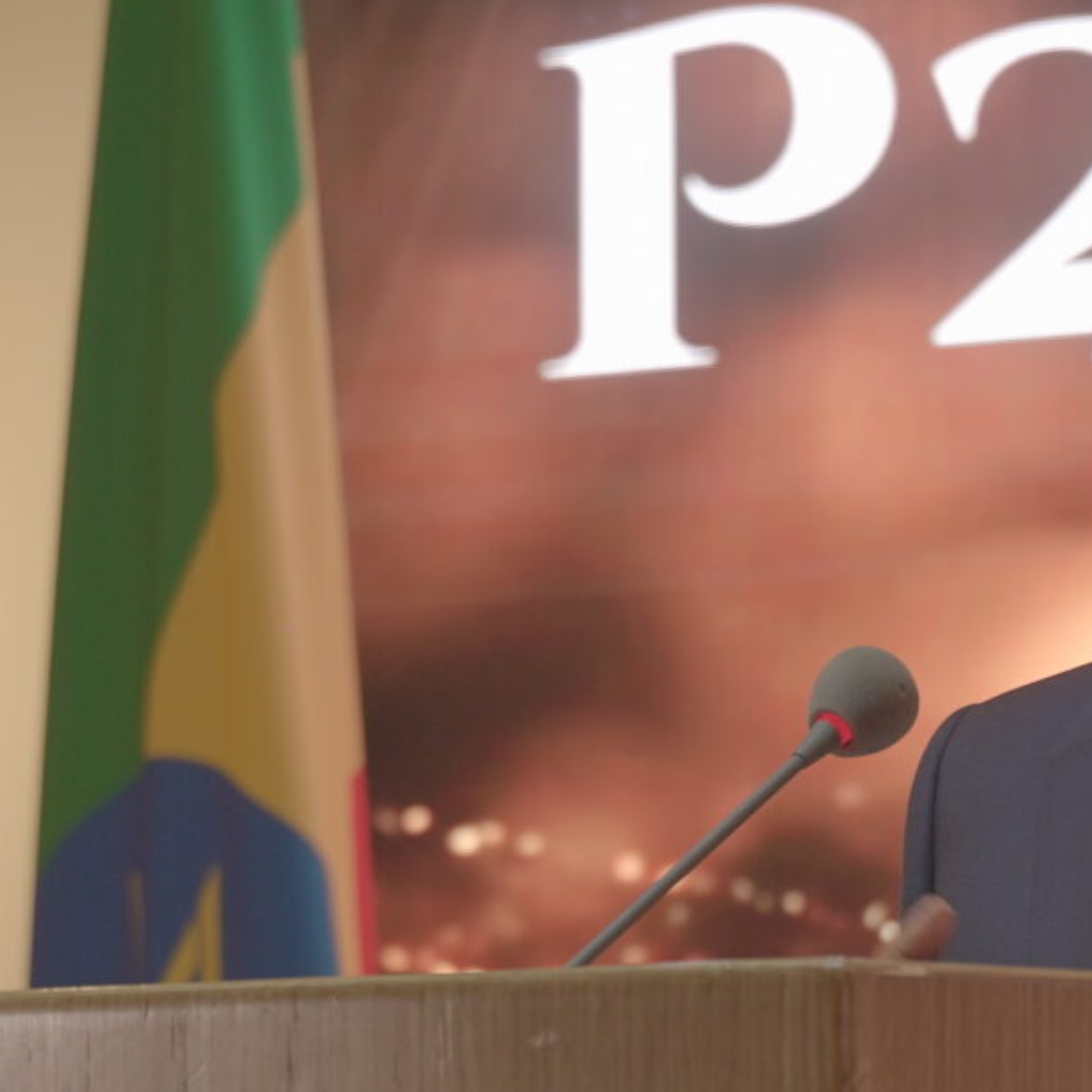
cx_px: 647
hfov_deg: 4.7
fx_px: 13348
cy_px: 970
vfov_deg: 4.7
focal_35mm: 374
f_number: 2.8
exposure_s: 1/50
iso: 800
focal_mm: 70
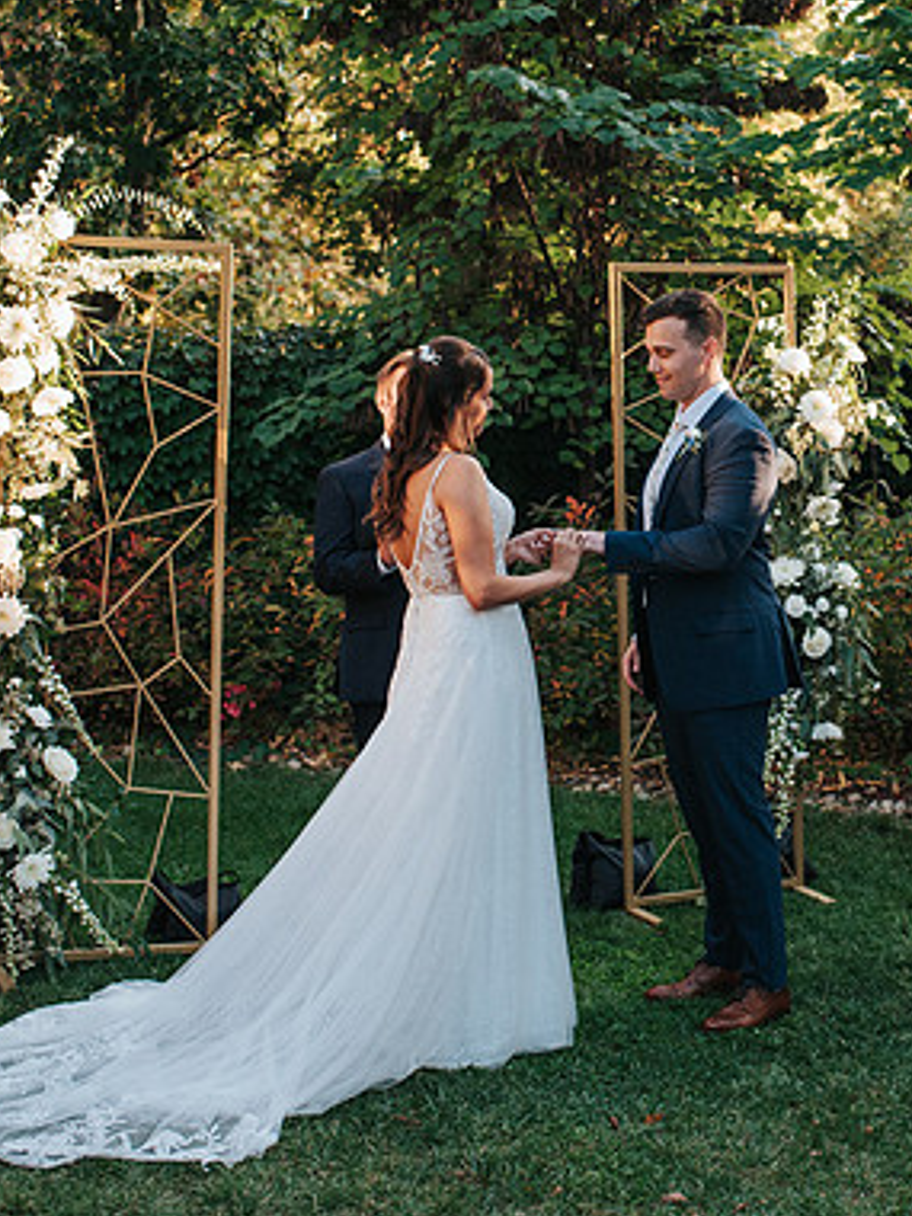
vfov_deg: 30.2
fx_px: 2248
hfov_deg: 22.7
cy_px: 535
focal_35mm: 64
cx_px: 702
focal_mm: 35
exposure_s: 1/800
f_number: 3.2
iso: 1000
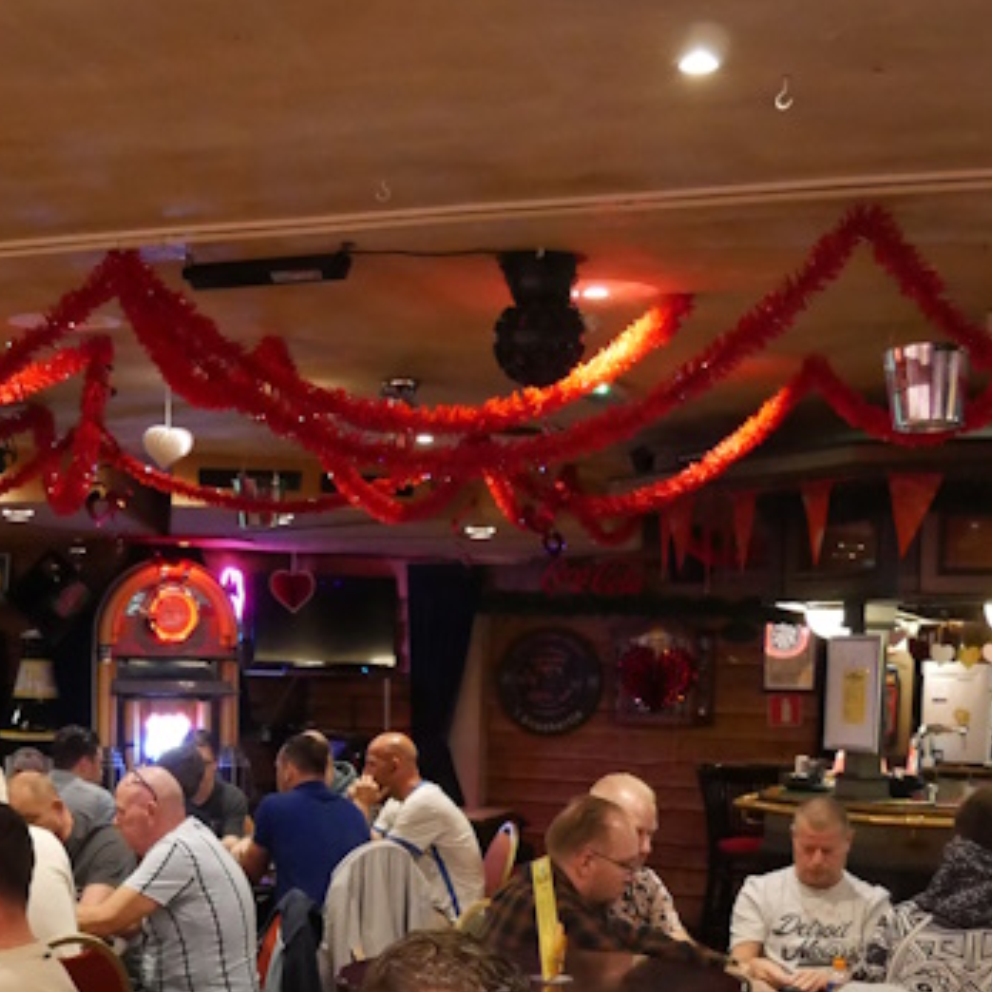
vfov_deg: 27.1
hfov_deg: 27.9
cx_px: 311
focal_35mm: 61
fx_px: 1978
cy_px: 905
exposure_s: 1/50
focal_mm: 12
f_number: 3.5
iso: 3200
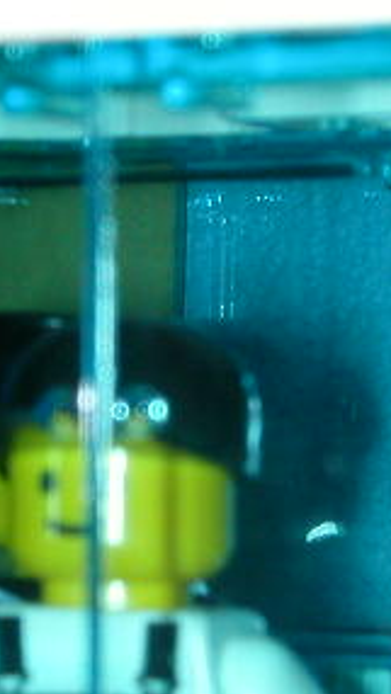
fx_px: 2874
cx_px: 187
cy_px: 558
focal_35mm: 156
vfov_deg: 13.7
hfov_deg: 7.8
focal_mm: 9.7
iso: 100
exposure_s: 1/59.9
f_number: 5.9
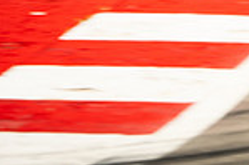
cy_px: -156
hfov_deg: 1.3
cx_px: 441
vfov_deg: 0.8
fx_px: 11317
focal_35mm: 1638
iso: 160
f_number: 9
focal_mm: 280
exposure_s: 1/160
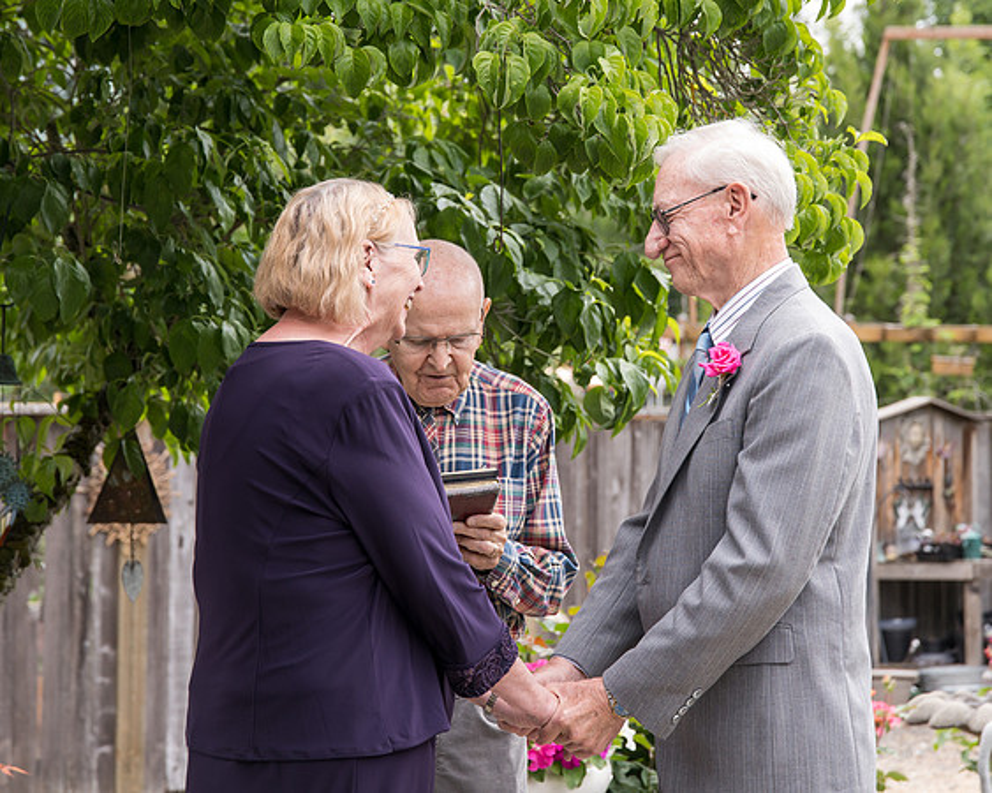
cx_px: 553
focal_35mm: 91
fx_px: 2677
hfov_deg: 21.0
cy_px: 277
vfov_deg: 16.8
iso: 400
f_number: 4.5
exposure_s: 1/500
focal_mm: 62
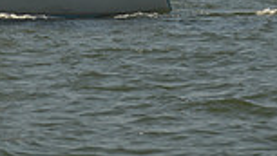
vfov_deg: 3.3
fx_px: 2629
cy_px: -366
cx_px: -19
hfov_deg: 6.0
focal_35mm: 358
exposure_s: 1/800
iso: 200
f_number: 6.3
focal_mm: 90
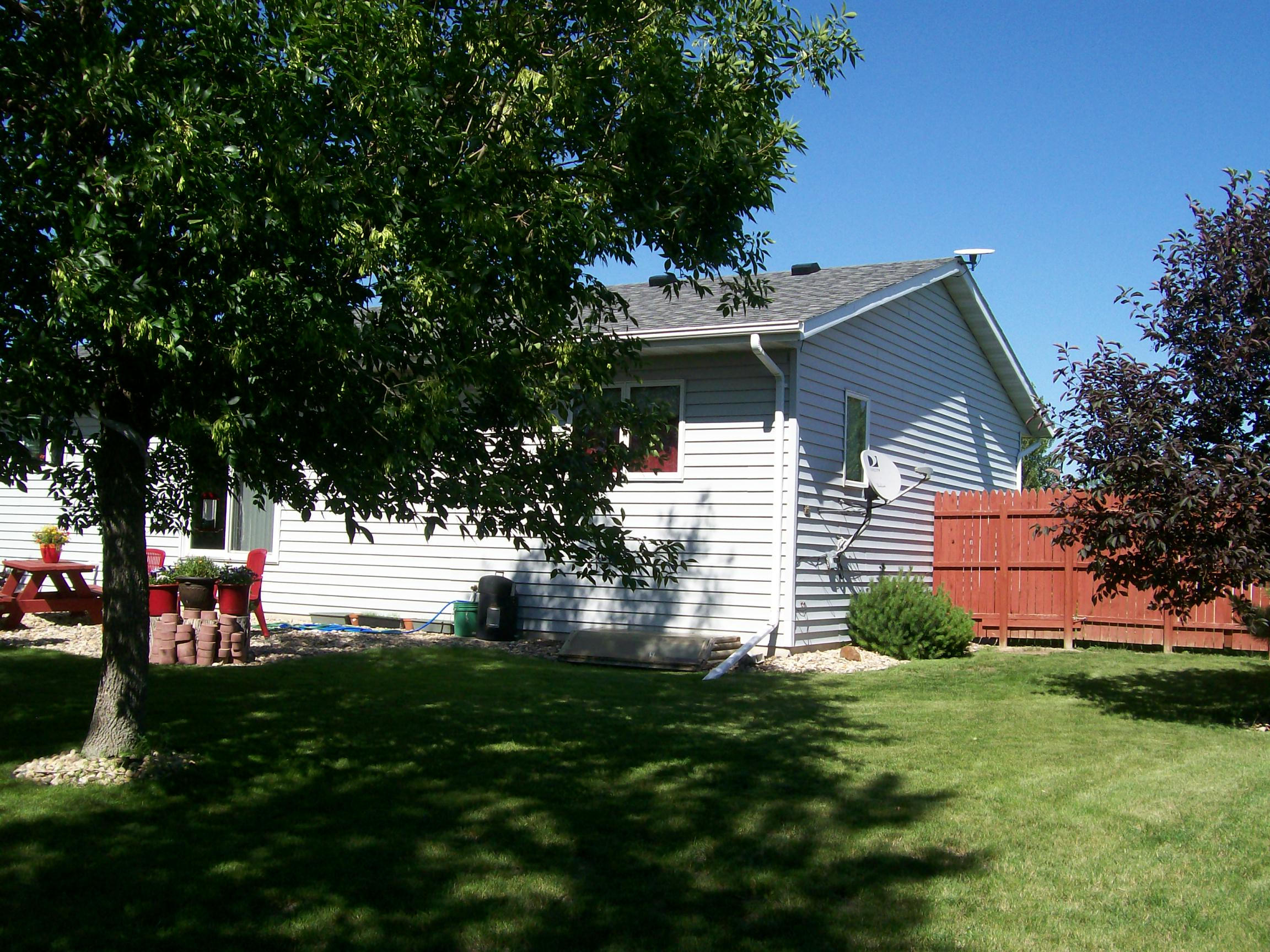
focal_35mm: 36
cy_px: 476
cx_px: 635
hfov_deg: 51.4
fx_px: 1321
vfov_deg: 39.7
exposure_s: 1/524
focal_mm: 6
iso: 80
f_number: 4.8
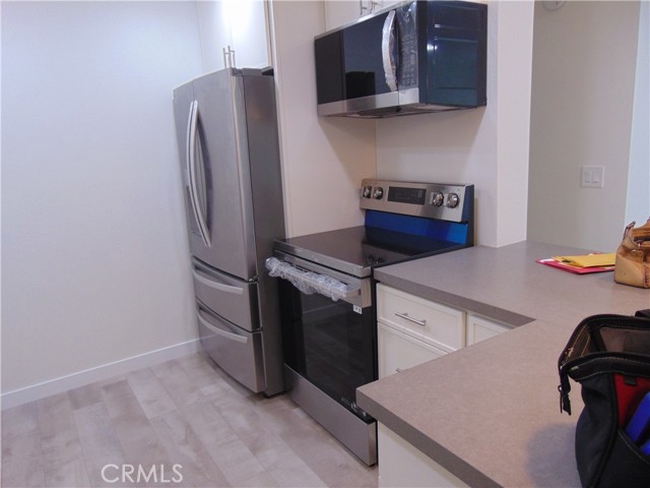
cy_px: 244
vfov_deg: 54.9
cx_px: 325
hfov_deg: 69.4
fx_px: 469
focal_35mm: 25
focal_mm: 4.5
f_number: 3
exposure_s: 1/30
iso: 100
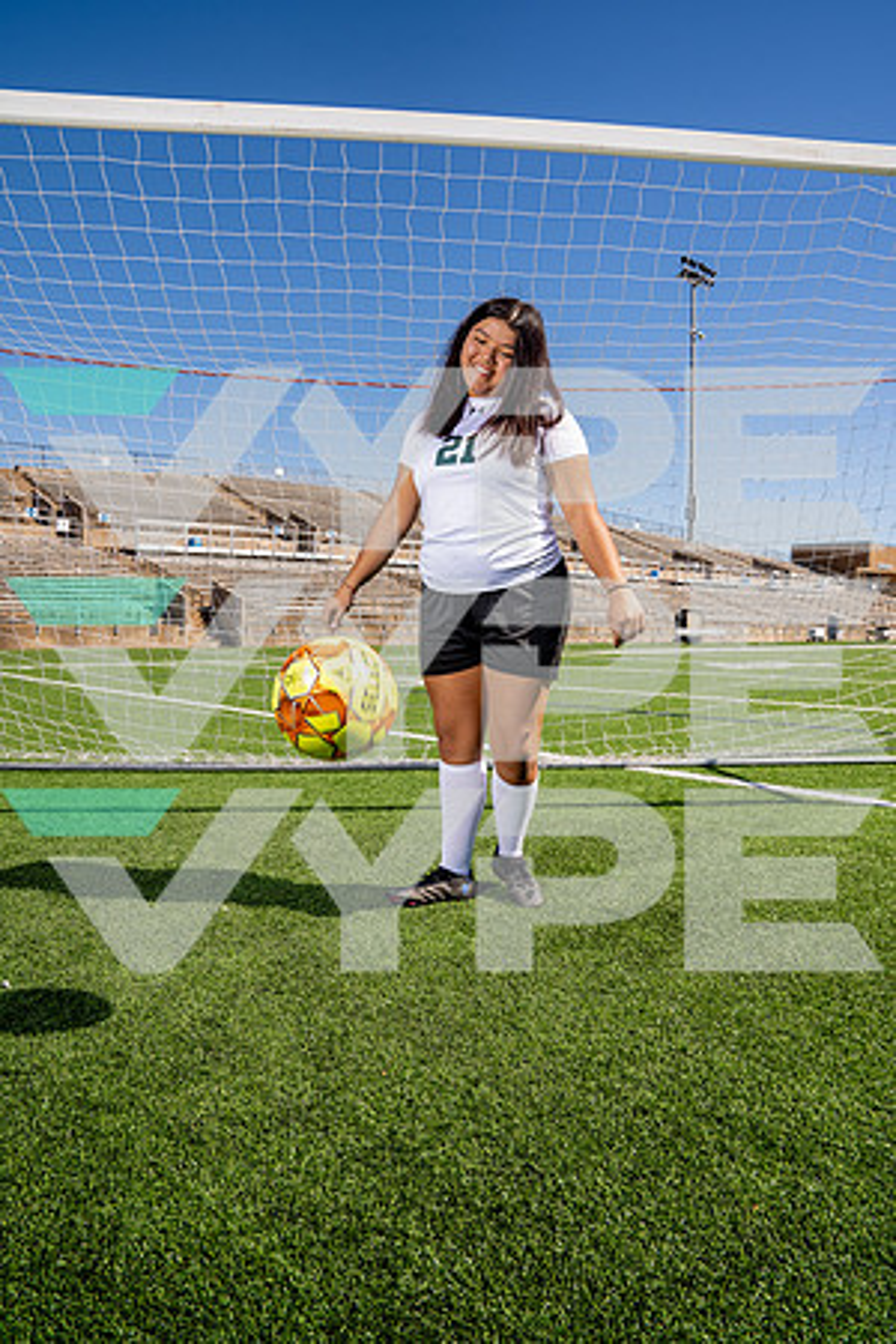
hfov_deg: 53.1
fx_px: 896
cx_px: 448
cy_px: 672
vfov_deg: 73.7
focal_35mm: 24
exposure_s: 1/250
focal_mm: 24
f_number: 8
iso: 100
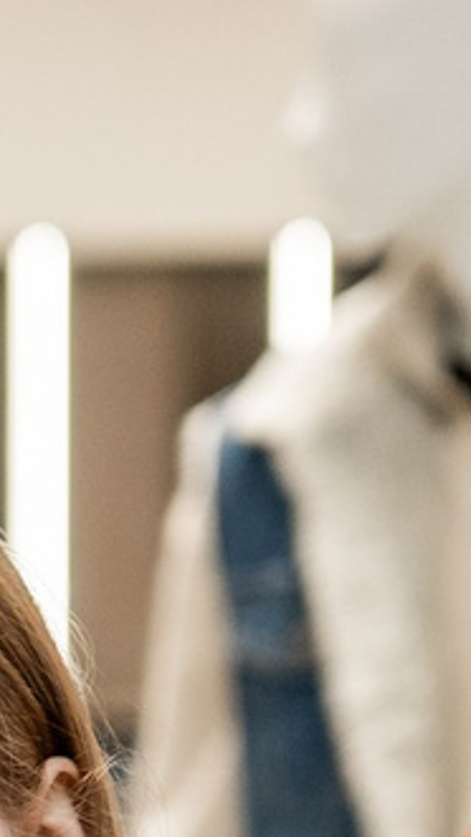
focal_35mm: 463
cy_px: 1709
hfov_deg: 2.6
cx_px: -701
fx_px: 10288
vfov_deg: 4.6
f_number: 2.8
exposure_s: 1/200
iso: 800
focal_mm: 56
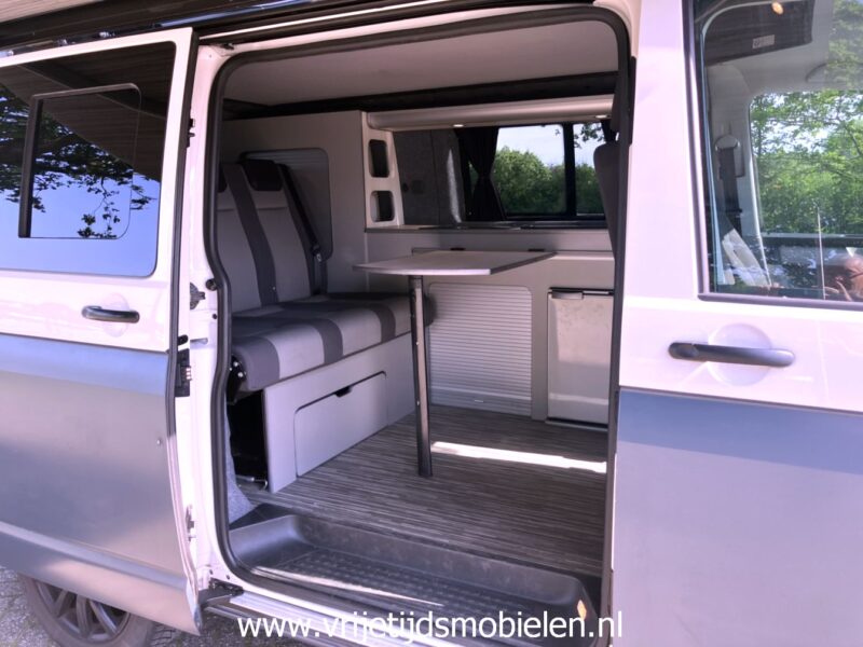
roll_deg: +1.5
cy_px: 324
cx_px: 432
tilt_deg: -9.5
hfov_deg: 63.4
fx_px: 698
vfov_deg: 49.7
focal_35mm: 28
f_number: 1.8
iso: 25
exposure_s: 1/144
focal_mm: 3.99
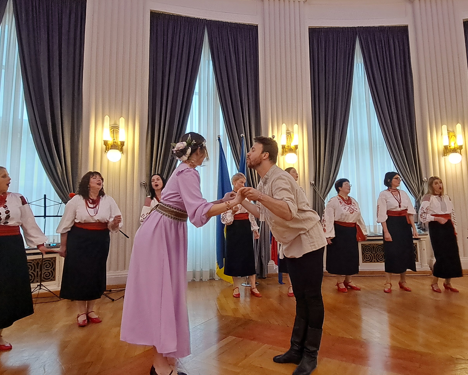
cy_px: 188
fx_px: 291
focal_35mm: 21
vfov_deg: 65.5
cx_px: 254
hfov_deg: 77.5
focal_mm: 1.74
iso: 100
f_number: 2.2
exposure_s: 1/50
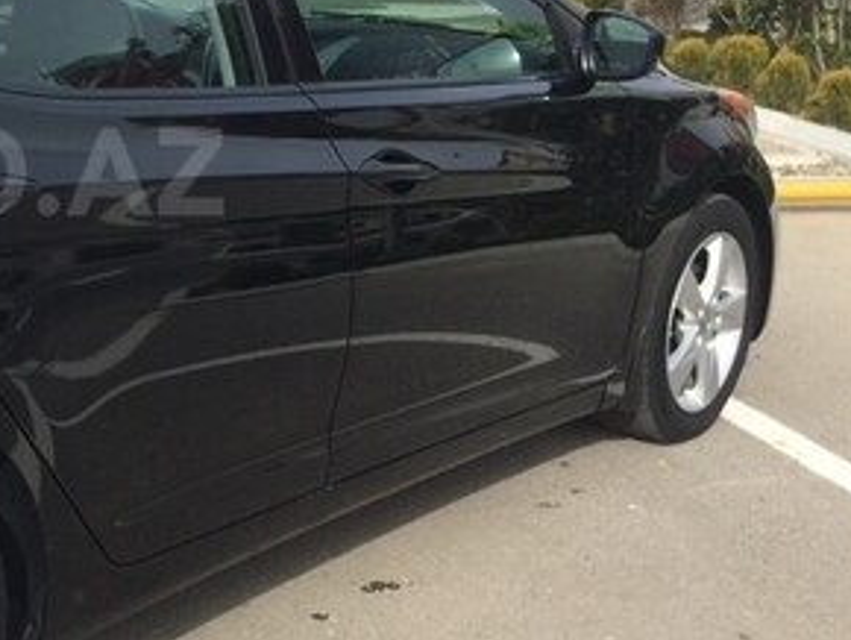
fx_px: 1624
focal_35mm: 66
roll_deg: -0.3
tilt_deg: -12.8
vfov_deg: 22.1
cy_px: 172
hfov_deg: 27.0
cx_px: -76
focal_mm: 4.15
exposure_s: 1/1368
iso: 32
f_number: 2.2
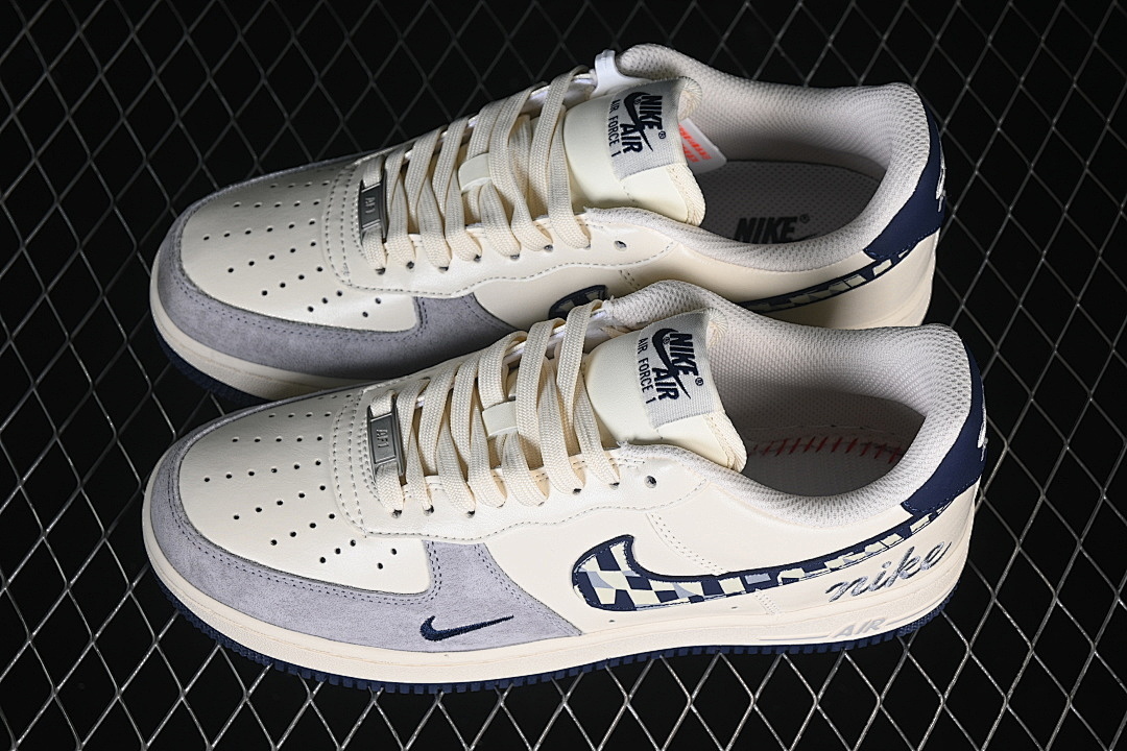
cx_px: 564
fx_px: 2348
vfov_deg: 18.2
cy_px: 376
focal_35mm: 75
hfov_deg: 27.0
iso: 160
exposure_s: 1/80
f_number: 7.1
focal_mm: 50
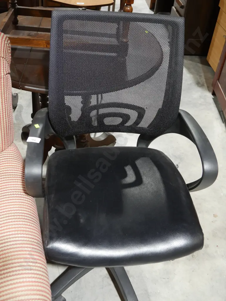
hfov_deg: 36.0
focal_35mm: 40
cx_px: 113
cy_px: 150
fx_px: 348
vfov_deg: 46.8
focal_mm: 20
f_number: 4.5
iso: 1000
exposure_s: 1/60
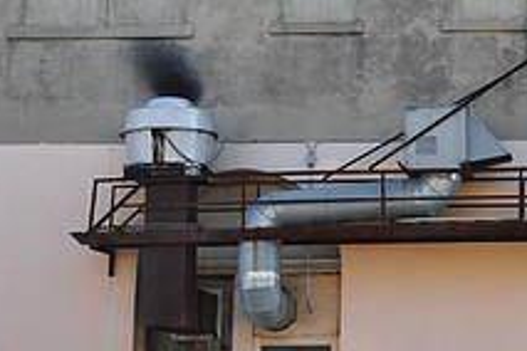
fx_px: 1552
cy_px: 117
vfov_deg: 12.9
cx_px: 579
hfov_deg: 18.5
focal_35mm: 106
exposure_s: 1/100
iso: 200
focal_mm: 26
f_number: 10
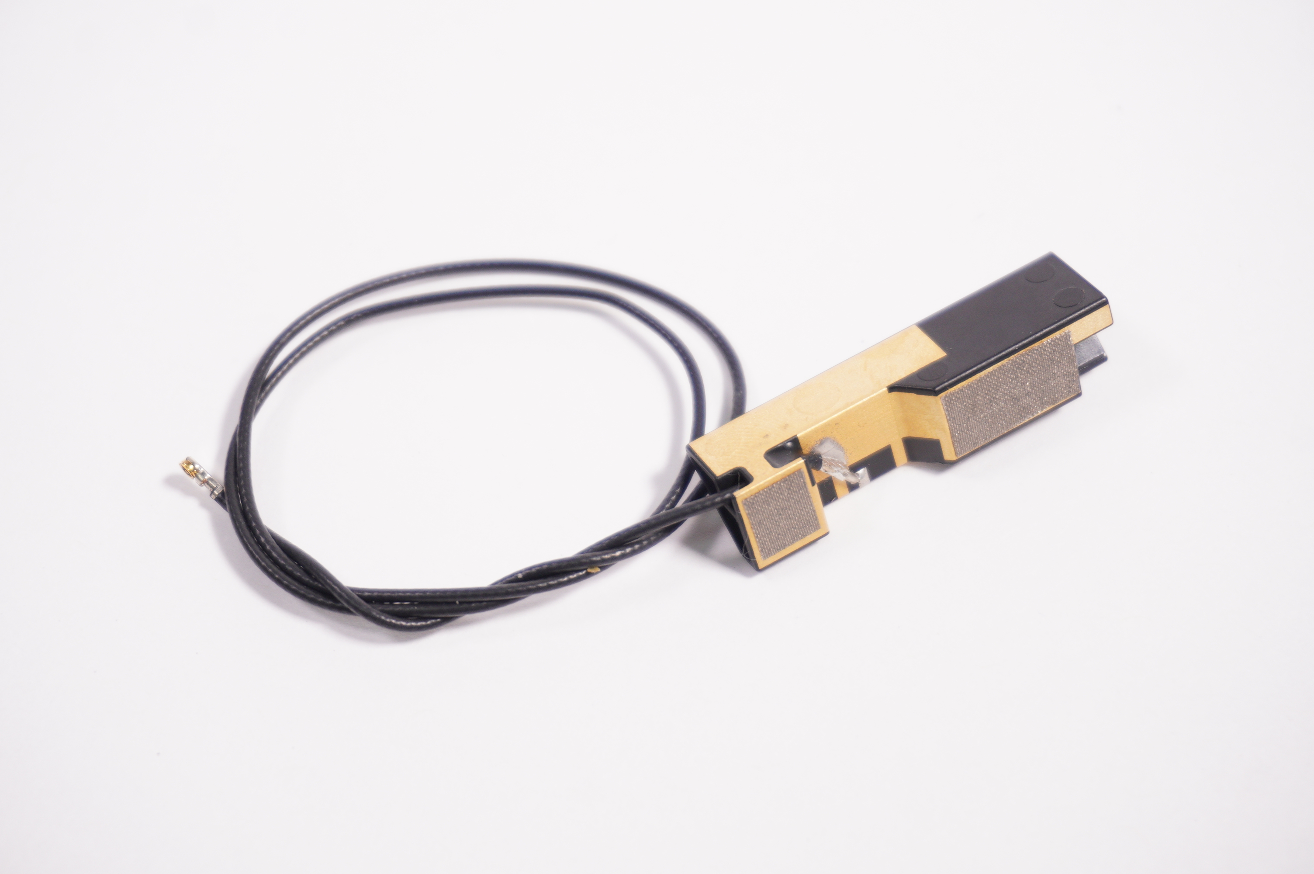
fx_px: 2680
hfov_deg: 27.5
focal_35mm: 74
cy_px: 437
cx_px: 657
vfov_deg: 18.5
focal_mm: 49
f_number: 5.6
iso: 320
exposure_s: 1/60
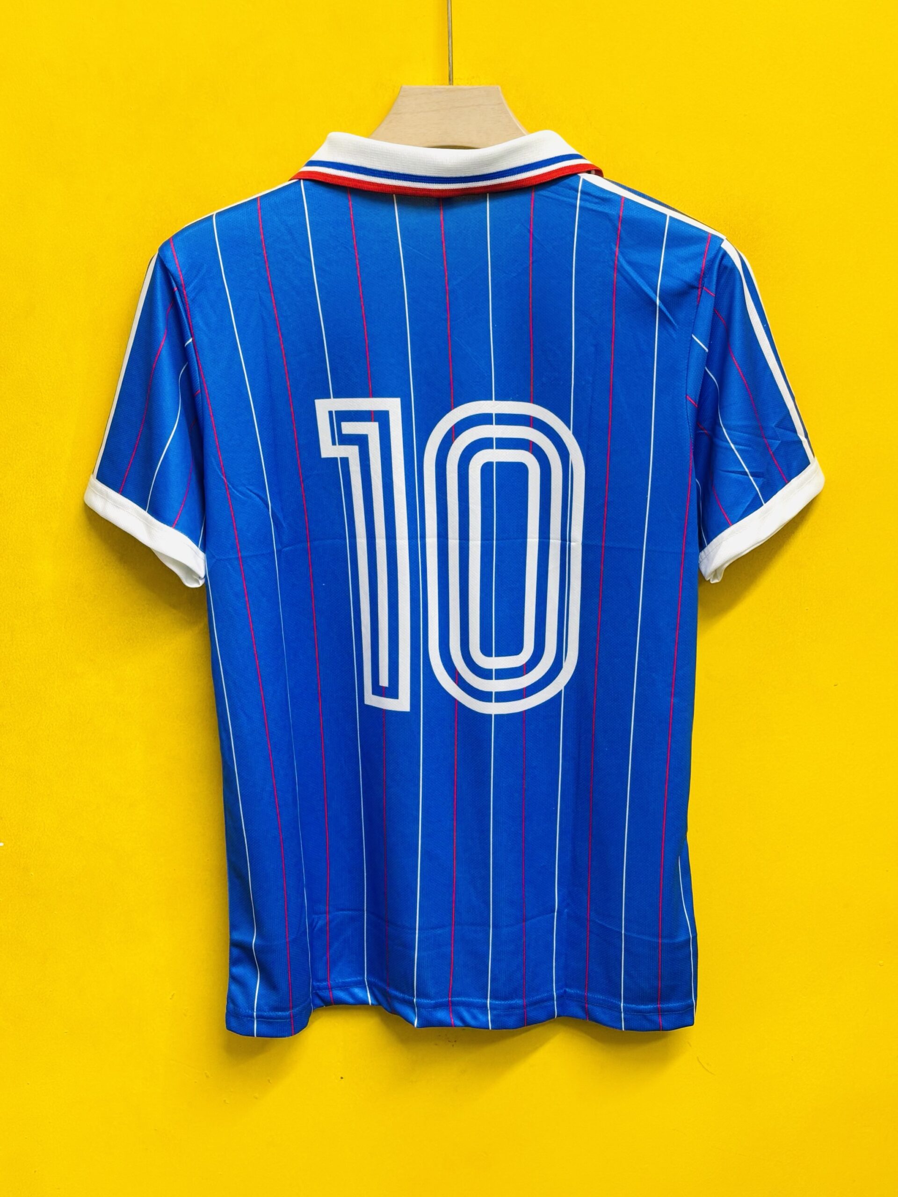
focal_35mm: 52
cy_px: 598
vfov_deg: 36.8
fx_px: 1799
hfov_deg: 28.0
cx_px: 449
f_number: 1.6
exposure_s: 1/50
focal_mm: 5.96
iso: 50
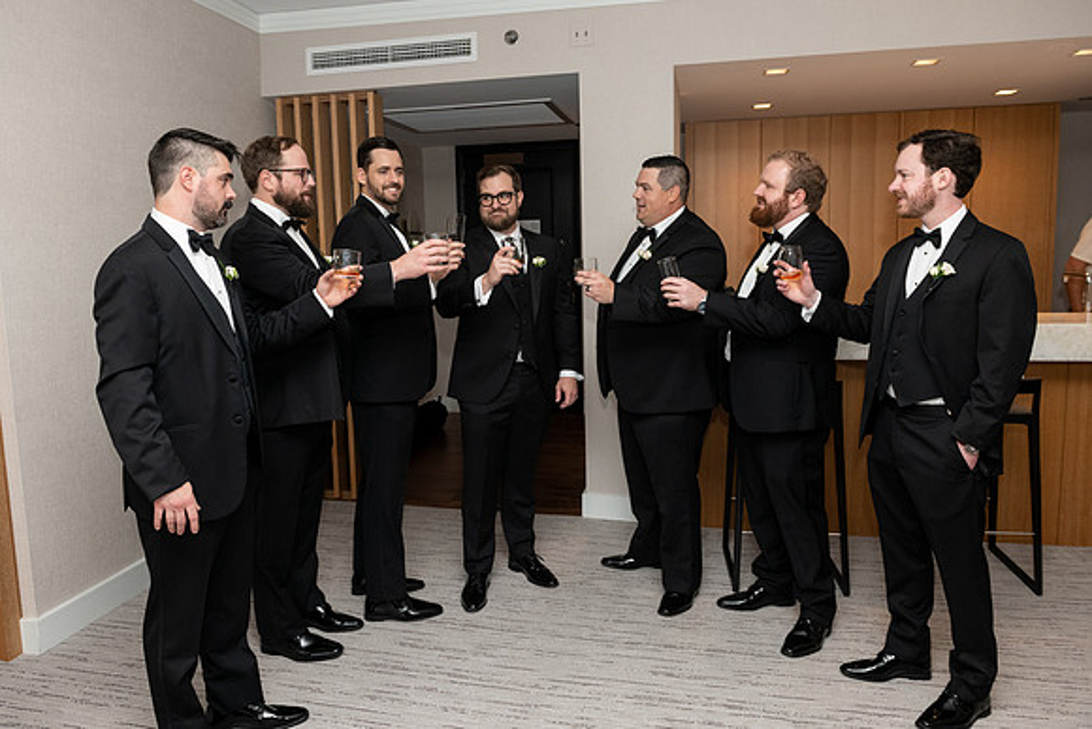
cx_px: 518
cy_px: 339
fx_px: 779
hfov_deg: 70.0
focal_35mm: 26
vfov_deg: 50.1
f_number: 4.5
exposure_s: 1/200
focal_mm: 24
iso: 1250
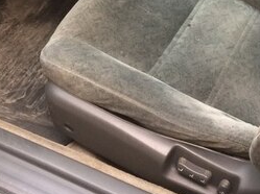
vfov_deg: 18.2
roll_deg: +2.8
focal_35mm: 77
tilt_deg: -36.6
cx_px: 189
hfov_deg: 25.1
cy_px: -36
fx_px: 578
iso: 40
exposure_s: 1/33
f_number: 2.2
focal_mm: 4.15
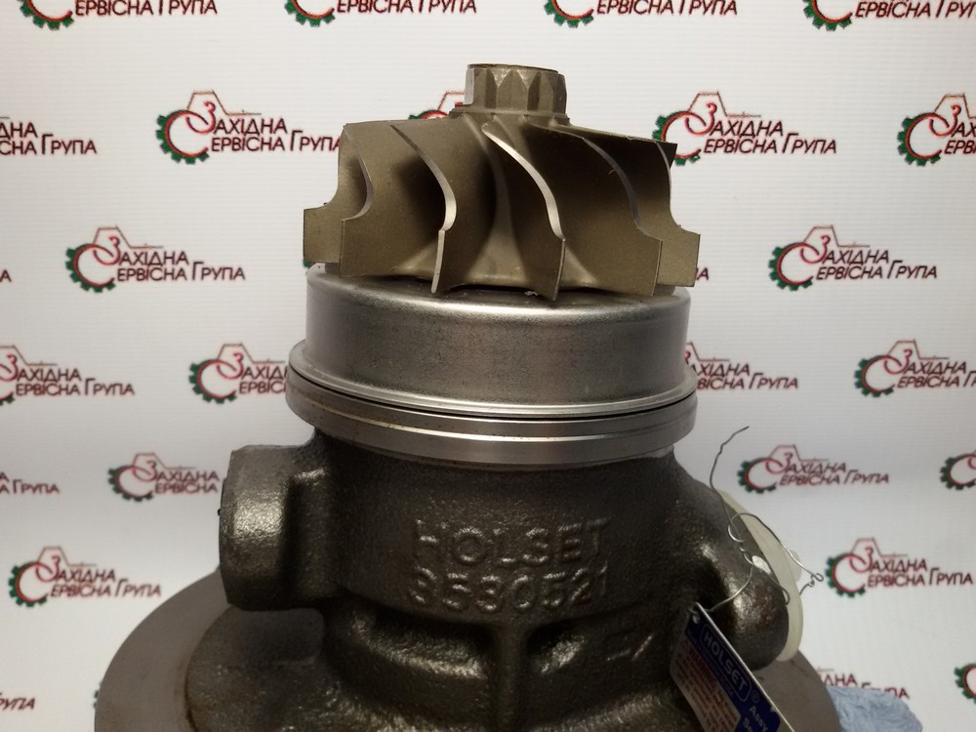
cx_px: 488
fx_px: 874
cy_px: 366
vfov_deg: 45.4
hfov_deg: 58.4
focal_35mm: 31
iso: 64
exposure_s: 1/100
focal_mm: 2.93
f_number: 2.4
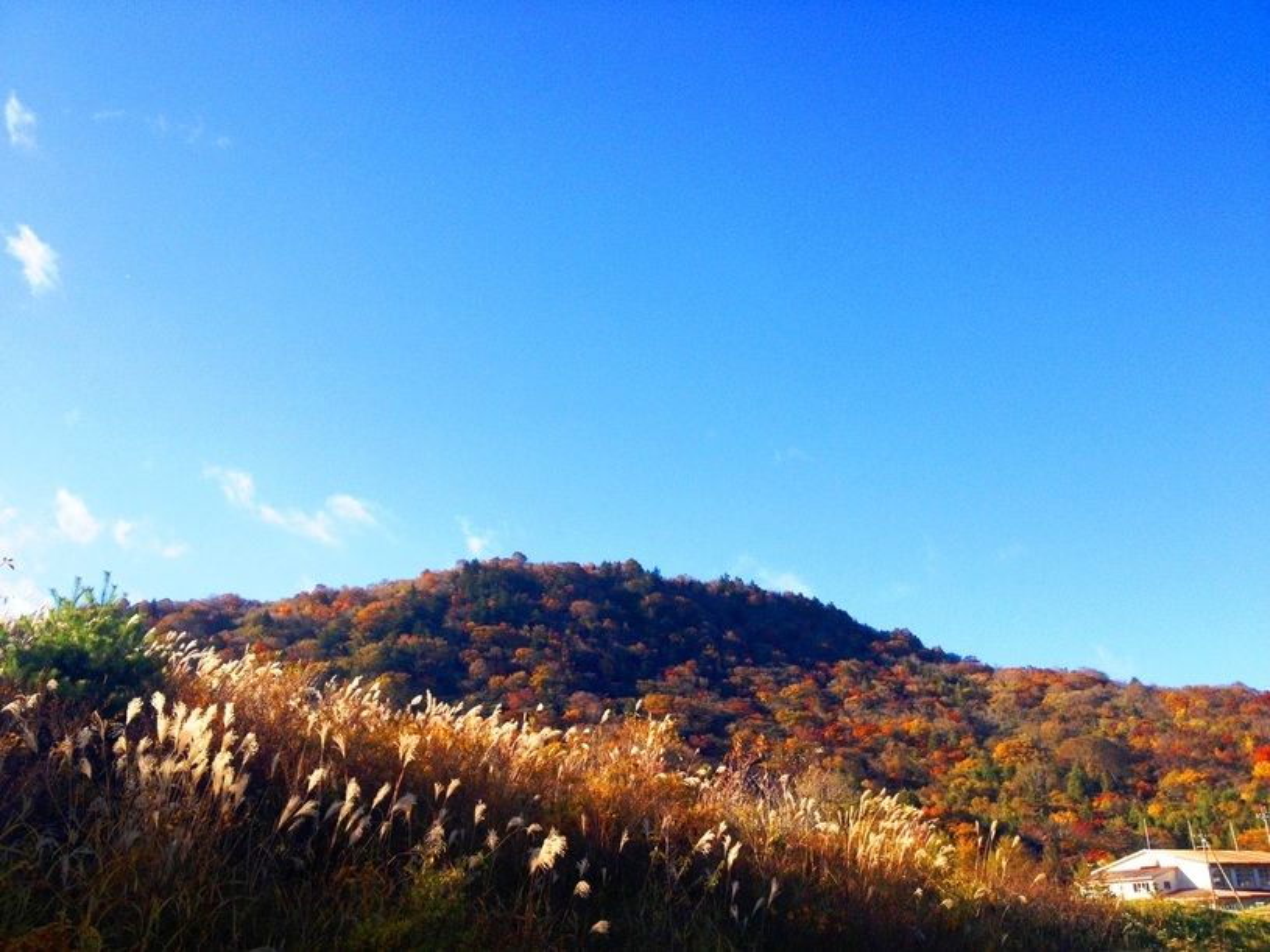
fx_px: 1284
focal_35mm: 35
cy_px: 476
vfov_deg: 40.7
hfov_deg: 52.6
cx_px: 635
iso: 50
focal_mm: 4.28
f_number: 2.4
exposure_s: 1/899
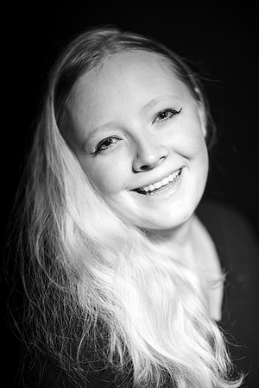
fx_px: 1133
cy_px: 194
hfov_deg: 13.0
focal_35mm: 105
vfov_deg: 19.5
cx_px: 130
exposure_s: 1/200
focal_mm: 105
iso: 80
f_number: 1.4
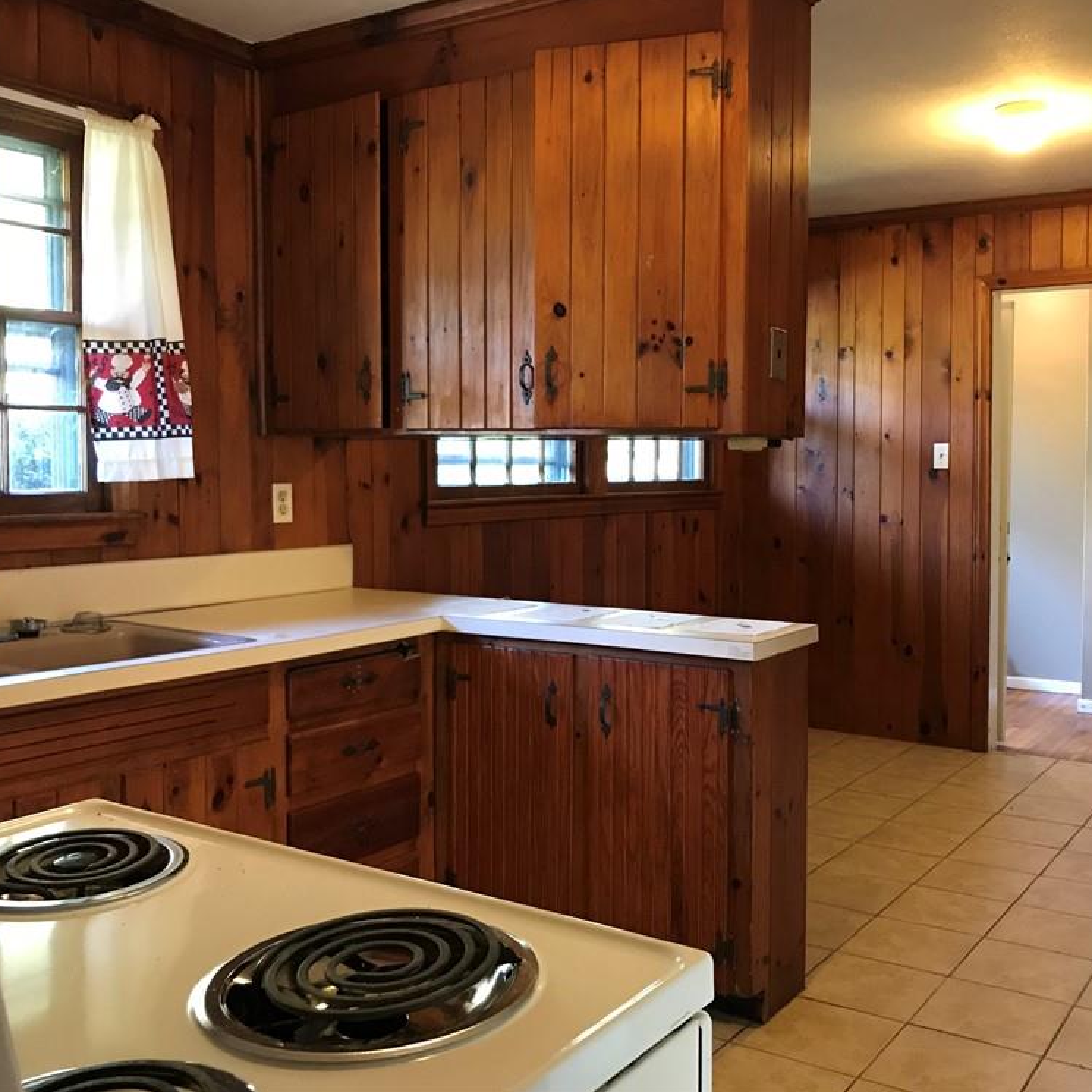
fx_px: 1213
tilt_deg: -3.2
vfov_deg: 48.4
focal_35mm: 34
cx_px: 643
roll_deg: +0.4
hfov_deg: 48.2
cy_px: 534
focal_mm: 3.99
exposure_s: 1/15
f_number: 1.8
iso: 100
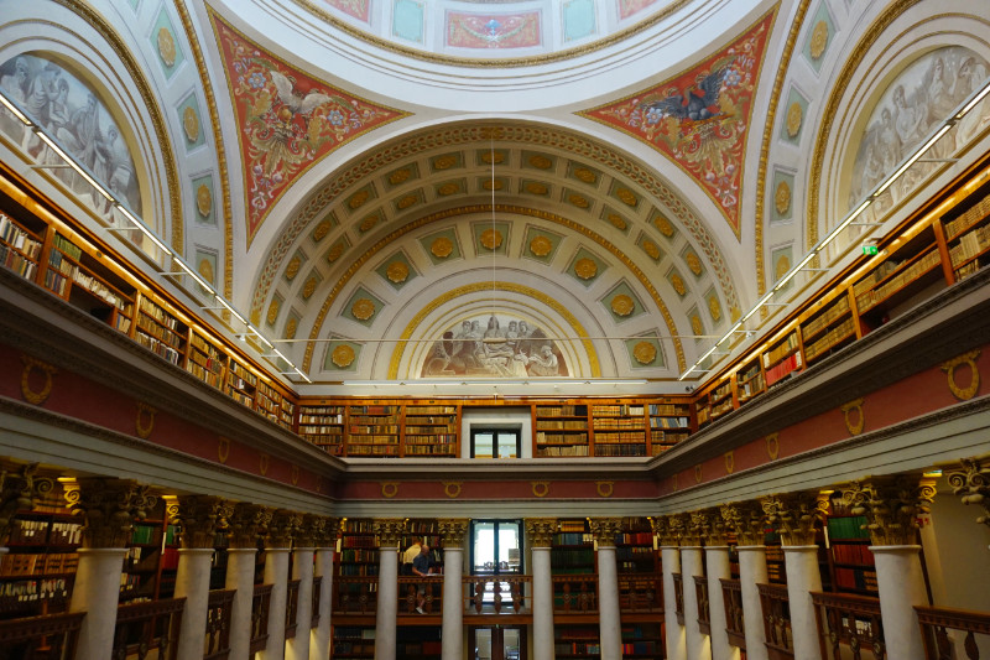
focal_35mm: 24
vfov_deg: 53.1
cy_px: 330
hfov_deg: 73.8
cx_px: 495
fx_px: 660
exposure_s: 1/60
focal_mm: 16
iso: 640
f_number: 4
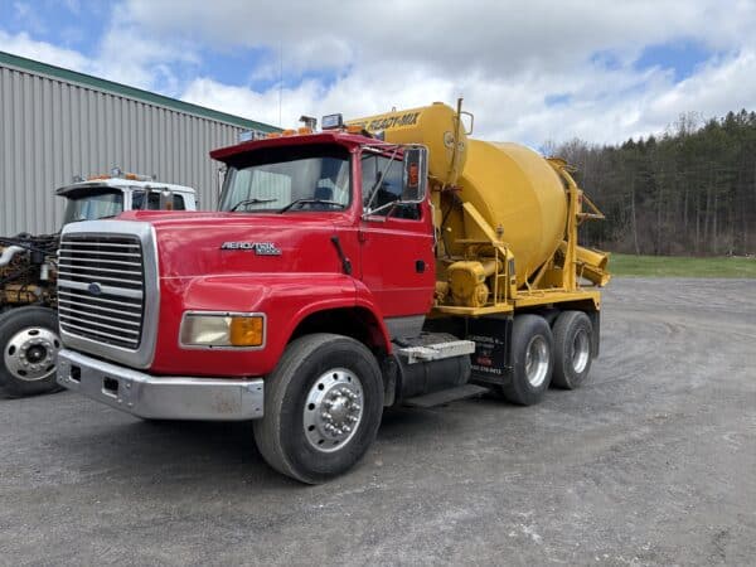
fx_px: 568
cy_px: 284
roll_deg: +0.4
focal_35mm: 26
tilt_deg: -2.7
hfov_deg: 67.3
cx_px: 378
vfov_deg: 53.1
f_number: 1.6
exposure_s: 1/2451
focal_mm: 5.96
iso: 64
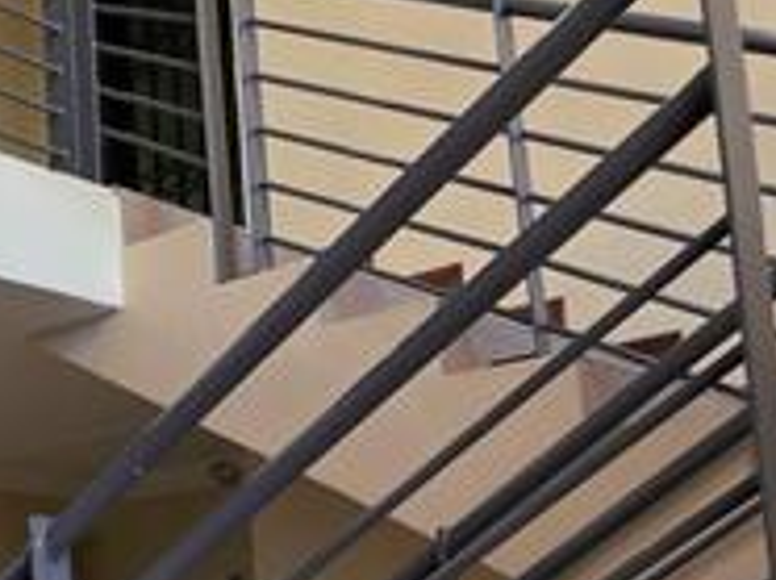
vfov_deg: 25.0
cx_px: -442
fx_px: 1254
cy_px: 563
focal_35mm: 56
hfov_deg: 24.7
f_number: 1.9
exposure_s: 1/100
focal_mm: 2.2
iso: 125
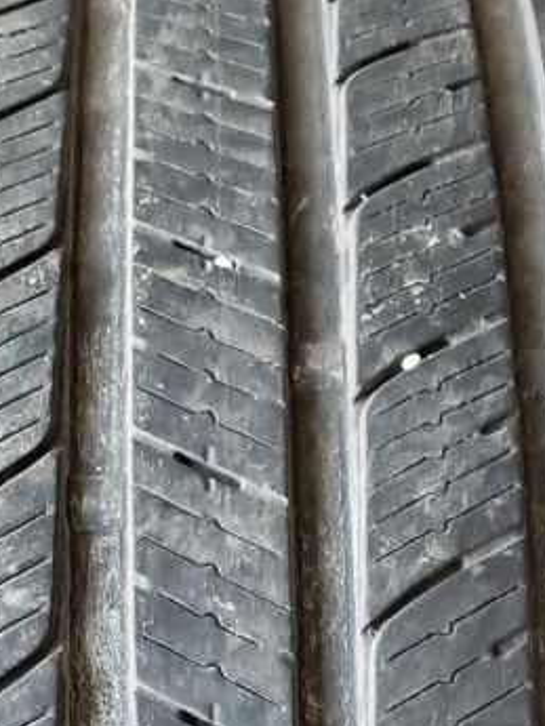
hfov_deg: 15.1
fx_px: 2056
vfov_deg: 17.9
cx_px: 203
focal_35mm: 98
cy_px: 1094
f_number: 2.4
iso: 320
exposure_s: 1/60
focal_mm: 4.3
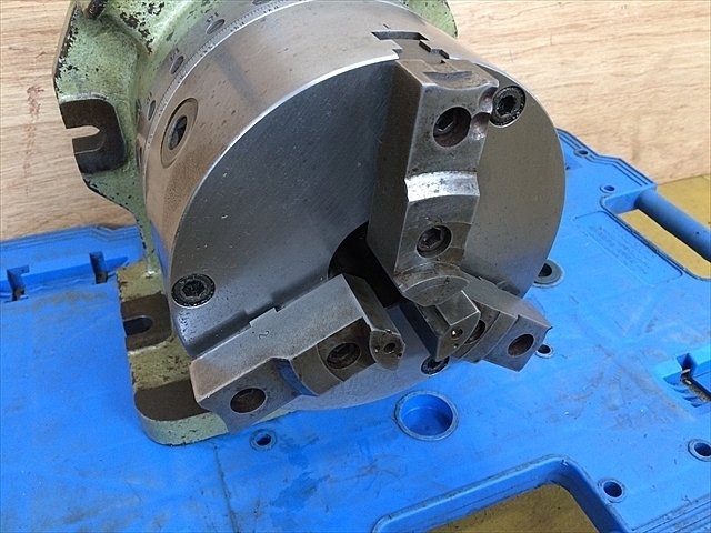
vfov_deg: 48.2
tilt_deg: -38.4
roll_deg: +2.3
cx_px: 356
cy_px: 266
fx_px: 596
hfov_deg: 61.7
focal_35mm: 29
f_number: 2.2
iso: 160
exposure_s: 1/30
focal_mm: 4.15
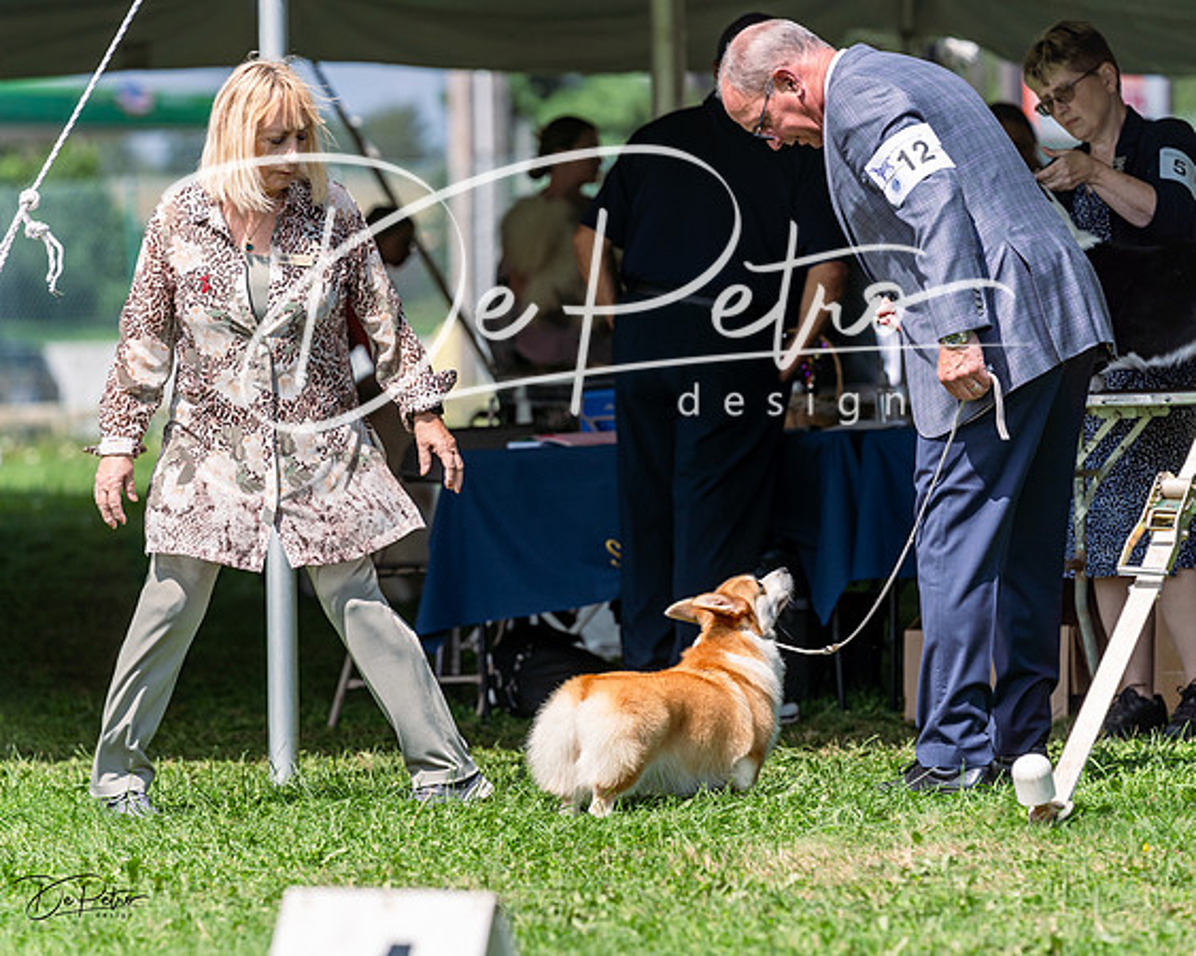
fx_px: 7970
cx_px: 598
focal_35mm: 225
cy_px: 478
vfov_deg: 6.9
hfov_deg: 8.6
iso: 100
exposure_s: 1/1000
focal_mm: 200
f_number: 4.5
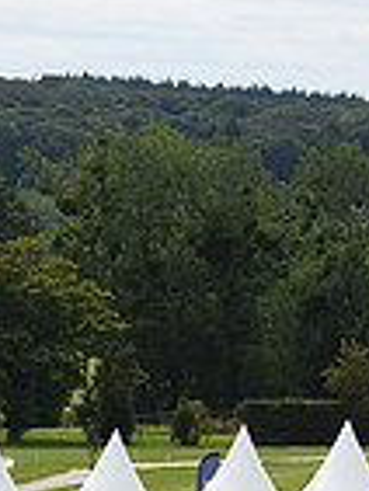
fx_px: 5705
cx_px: 978
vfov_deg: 4.9
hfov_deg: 3.6
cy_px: 428
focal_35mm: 402
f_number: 4.5
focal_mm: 102
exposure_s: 1/1250
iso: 125
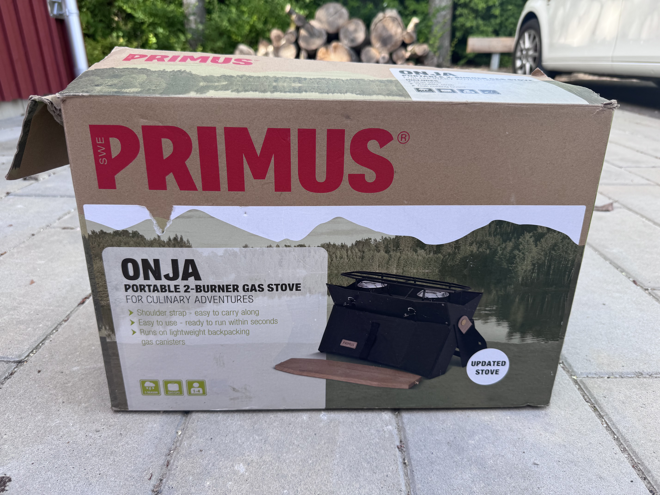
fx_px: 458
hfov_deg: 71.6
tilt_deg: -22.4
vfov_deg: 56.8
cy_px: 248
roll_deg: +1.1
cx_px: 330
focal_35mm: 24
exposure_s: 1/376
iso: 80
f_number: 1.78
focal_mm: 6.76
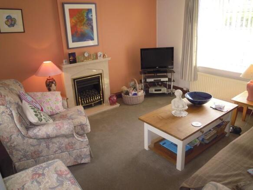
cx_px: 126
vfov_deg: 49.7
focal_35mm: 28
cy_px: 95
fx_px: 205
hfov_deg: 63.5
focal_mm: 5
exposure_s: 1/80
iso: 100
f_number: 2.7
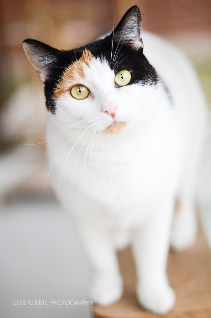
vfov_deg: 27.0
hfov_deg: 18.1
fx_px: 662
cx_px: 106
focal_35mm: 75
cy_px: 159
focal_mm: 50
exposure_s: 1/800
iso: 250
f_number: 1.6
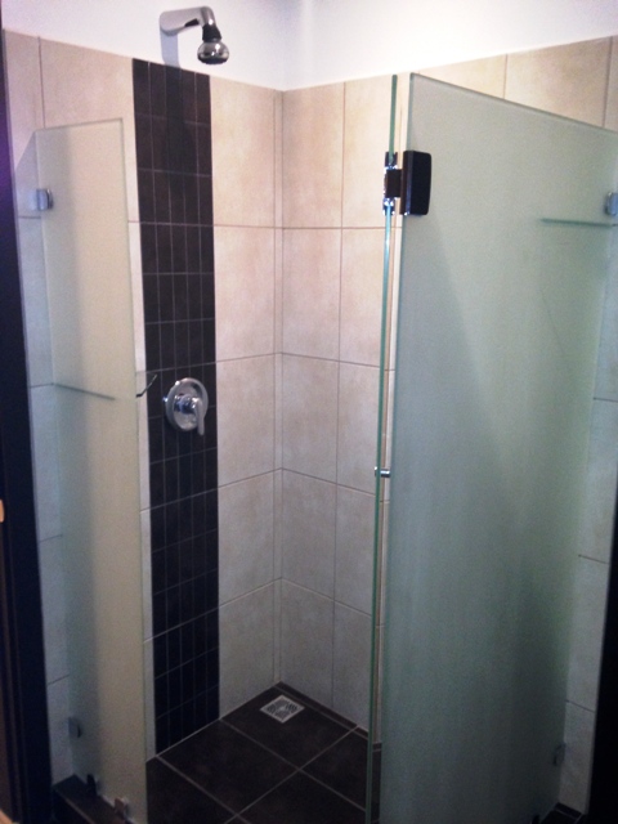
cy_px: 412
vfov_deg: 55.4
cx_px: 309
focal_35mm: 33
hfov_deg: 42.9
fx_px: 786
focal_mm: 4.12
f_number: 2.4
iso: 200
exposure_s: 1/17
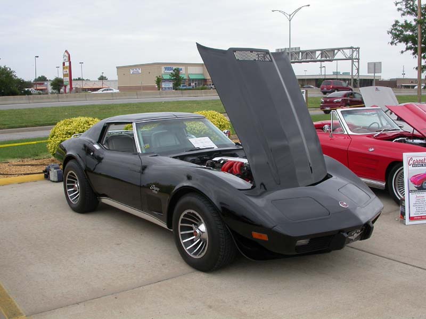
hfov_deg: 49.0
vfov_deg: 37.7
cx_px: 213
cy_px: 160
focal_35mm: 38
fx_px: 468
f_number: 6
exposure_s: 1/254
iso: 100
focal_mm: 7.85
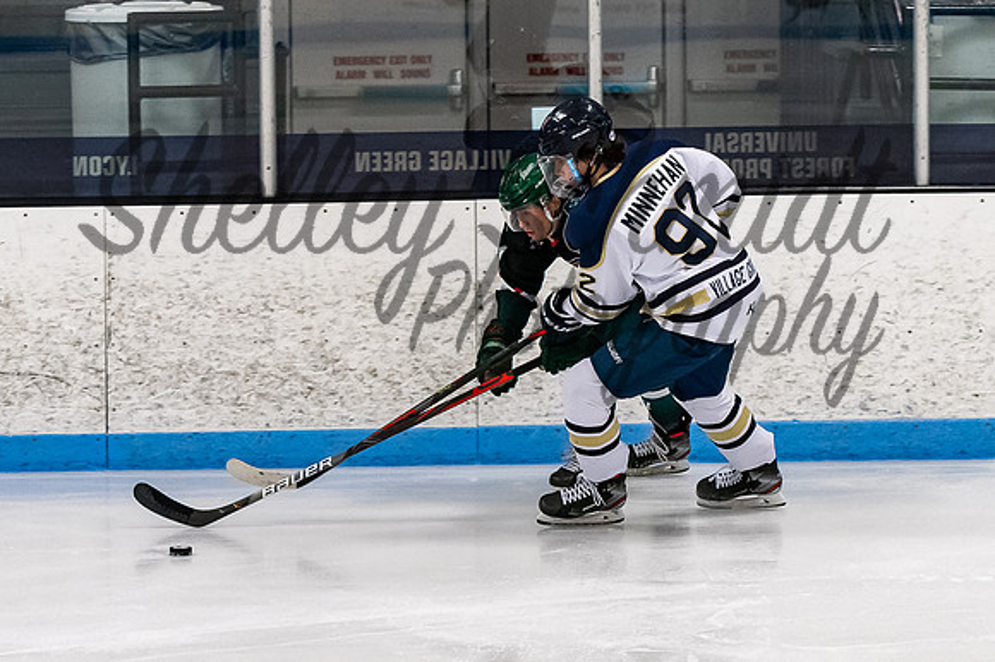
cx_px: 519
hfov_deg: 8.3
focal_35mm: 249
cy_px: 275
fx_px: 6880
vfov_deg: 5.5
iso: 2500
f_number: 3.5
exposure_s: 1/800
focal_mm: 102
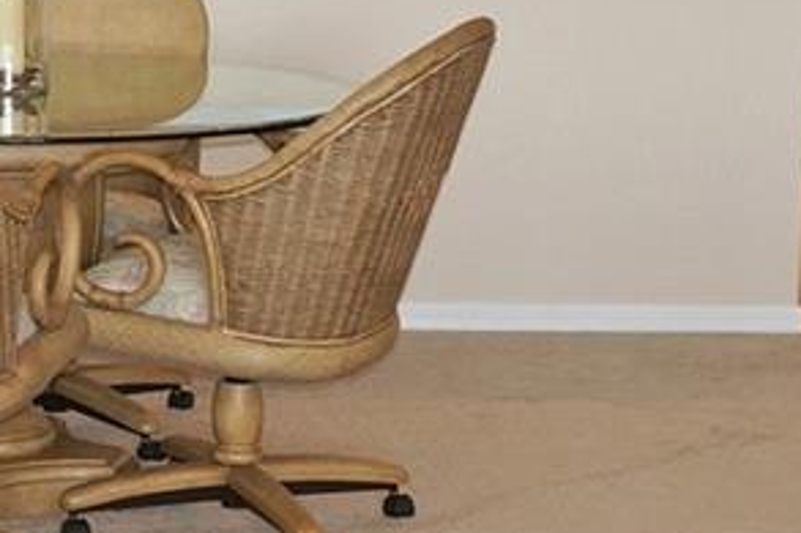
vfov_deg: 10.4
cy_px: 189
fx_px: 2913
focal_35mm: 131
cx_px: 44
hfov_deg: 15.4
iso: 250
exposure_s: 1/60
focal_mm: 16
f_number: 4.5
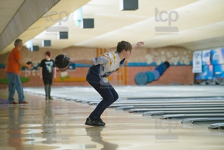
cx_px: 112
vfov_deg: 8.6
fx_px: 996
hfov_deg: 12.8
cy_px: 75
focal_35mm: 160
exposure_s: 1/1000
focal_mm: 160
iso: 10000
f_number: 4
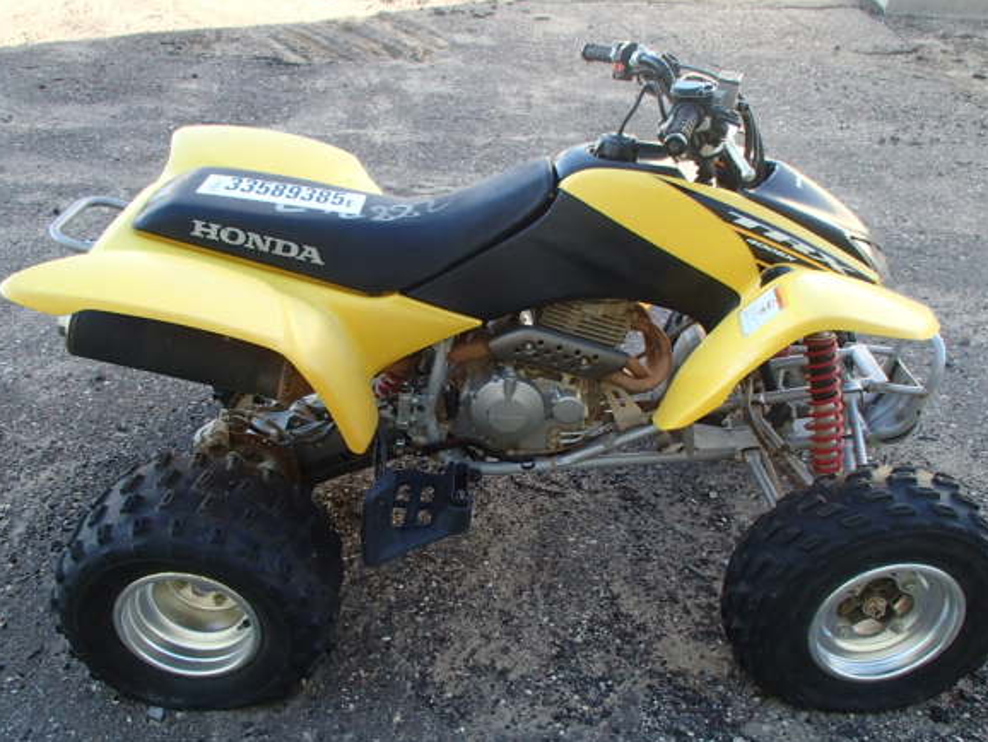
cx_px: 503
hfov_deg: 58.3
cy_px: 407
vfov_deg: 45.4
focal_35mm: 31
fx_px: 885
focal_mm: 5
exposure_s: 1/250
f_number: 3.9
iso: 400
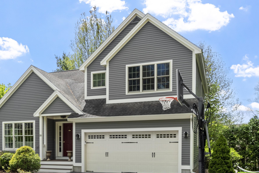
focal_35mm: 39
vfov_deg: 34.2
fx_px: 281
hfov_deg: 49.2
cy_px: 95
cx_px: 100
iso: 100
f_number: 8
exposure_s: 1/160
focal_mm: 20
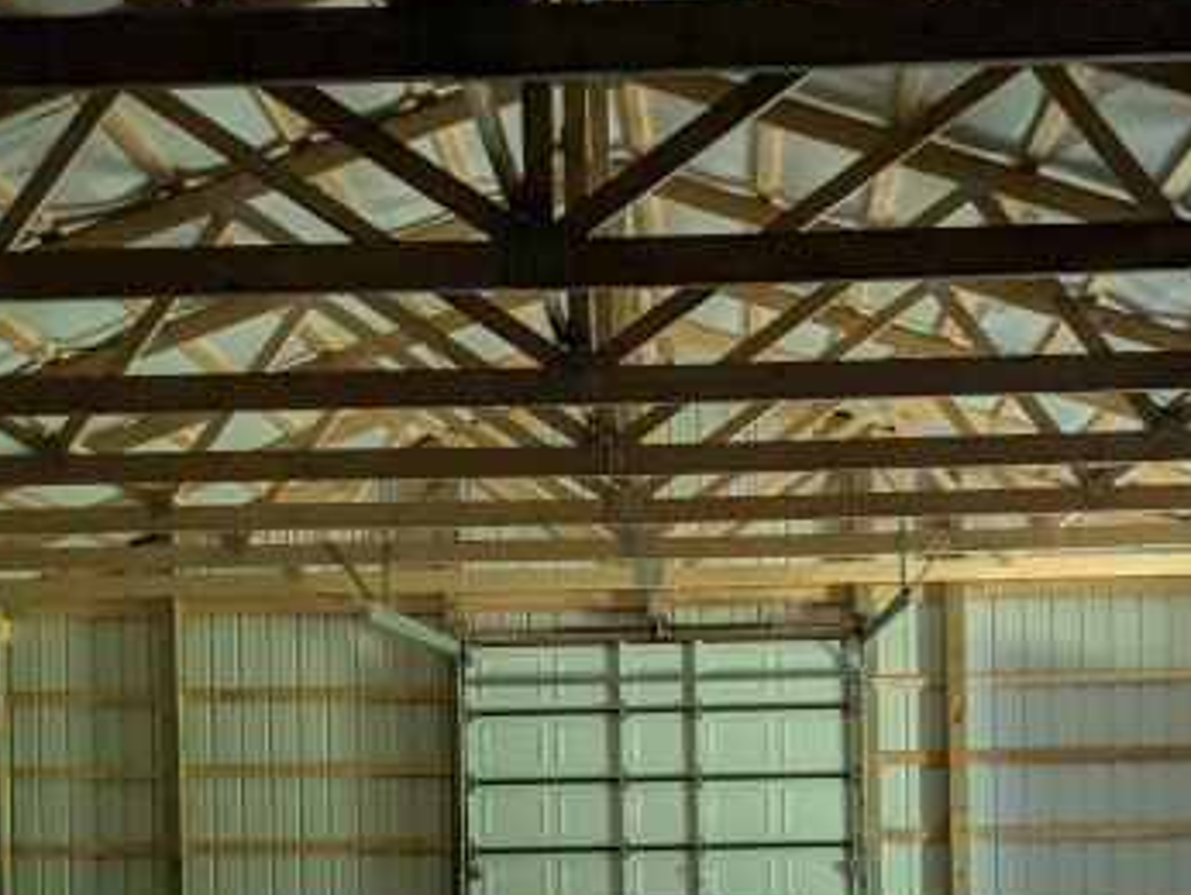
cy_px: 757
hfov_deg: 36.6
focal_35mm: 52
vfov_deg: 27.3
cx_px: 721
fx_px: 1790
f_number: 1.73
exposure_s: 1/120
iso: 350
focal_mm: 4.38
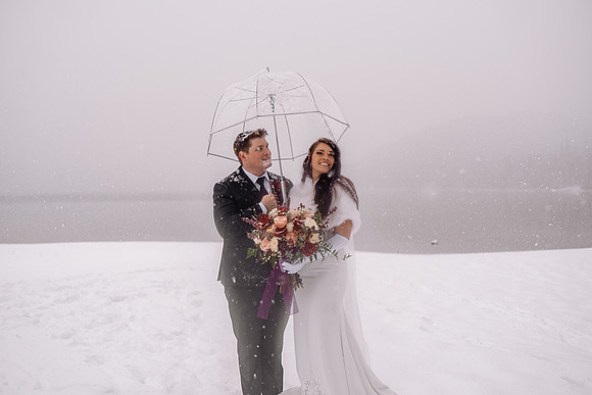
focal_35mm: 37
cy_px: 197
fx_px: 609
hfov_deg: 51.8
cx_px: 296
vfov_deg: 35.9
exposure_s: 1/200
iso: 100
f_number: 2.5
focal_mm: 35
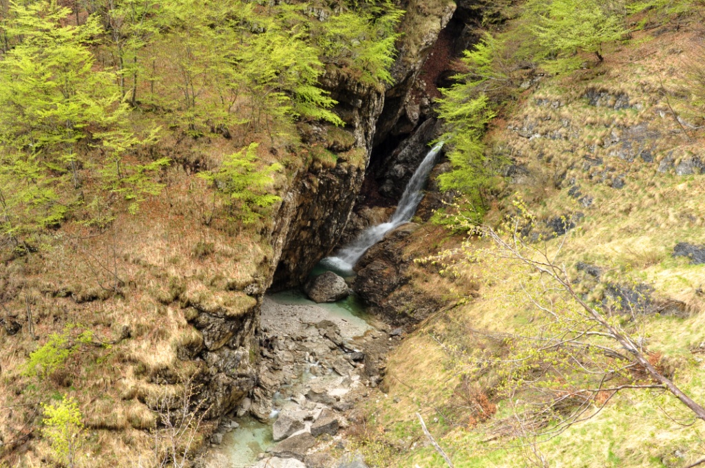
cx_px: 352
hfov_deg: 41.2
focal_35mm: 48
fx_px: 939
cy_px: 234
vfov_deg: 28.0
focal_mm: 32
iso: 400
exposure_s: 1/30
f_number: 11
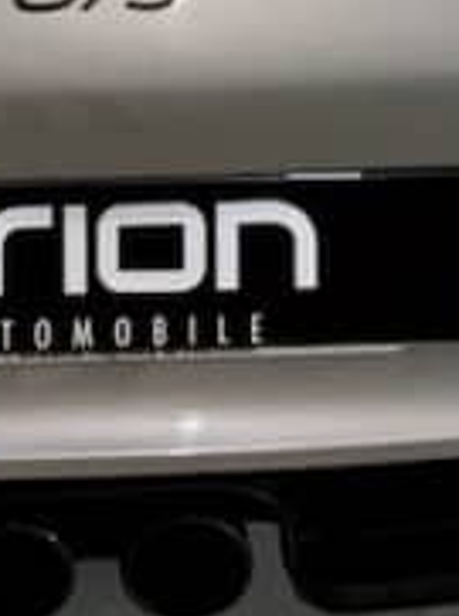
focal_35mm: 141
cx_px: 54
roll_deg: -1.5
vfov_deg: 13.1
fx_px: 2502
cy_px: -376
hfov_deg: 10.4
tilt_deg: -15.6
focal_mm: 6.76
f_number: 1.78
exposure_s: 1/121
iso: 50
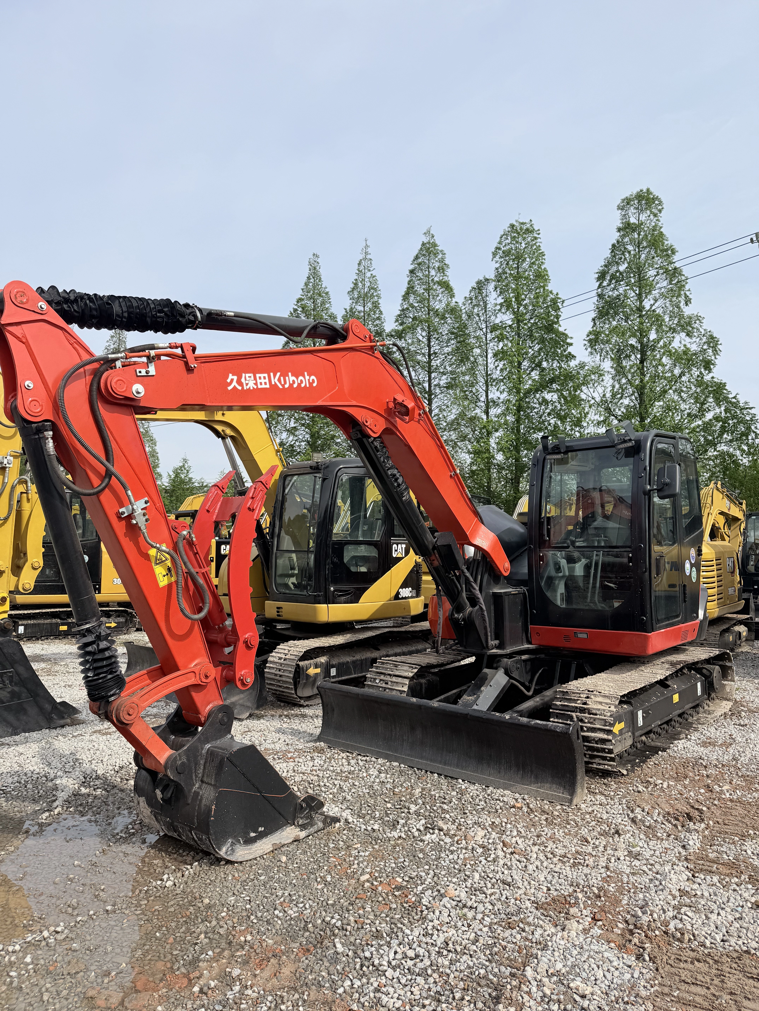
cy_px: 506
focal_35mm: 24
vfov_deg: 71.6
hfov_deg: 56.8
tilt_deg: +3.9
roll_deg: -1.6
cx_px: 380
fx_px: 702
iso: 80
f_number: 1.78
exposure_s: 1/7353
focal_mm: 6.76
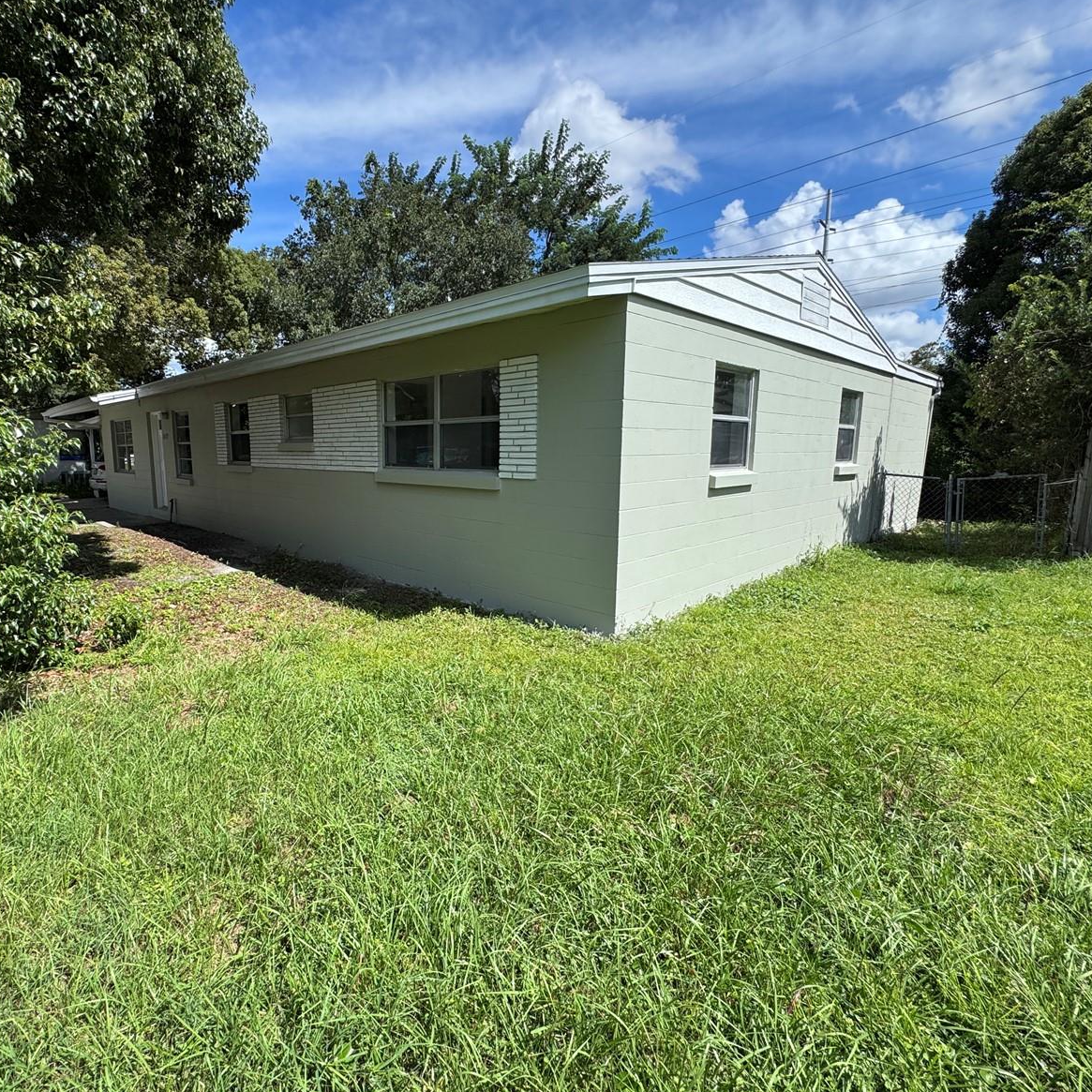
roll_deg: -0.7
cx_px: 455
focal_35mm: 17
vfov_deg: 84.0
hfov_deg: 83.3
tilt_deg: -9.4
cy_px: 542
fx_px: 607
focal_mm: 2.22
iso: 50
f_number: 2.2
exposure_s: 1/1832
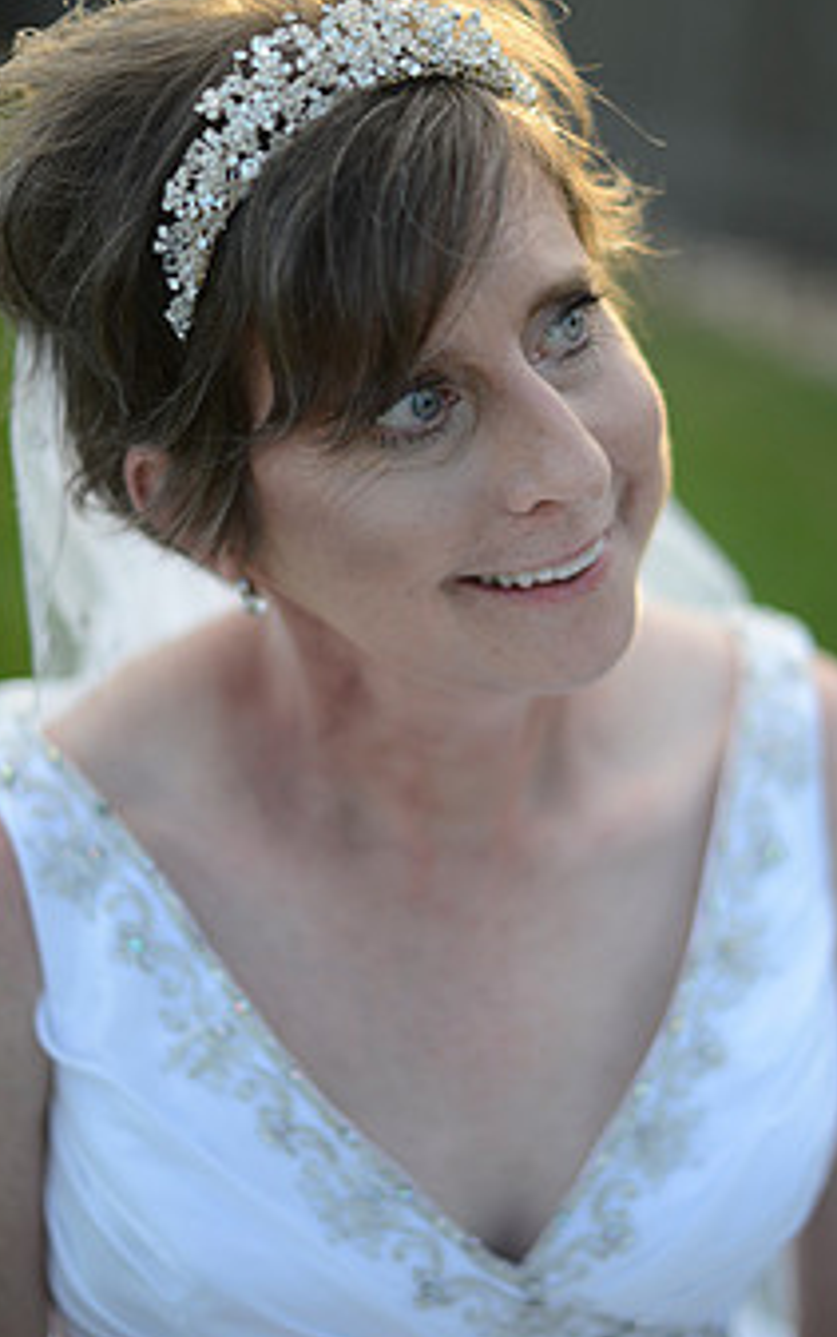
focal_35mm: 68
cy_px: 670
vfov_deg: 30.2
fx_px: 2479
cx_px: 500
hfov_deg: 19.1
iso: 400
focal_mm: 50
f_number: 1.4
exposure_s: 1/2500
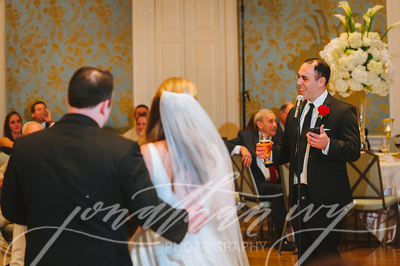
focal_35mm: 125
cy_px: 133
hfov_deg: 16.4
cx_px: 200
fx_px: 1388
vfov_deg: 11.0
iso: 2500
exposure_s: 1/60
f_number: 2.8
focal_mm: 125
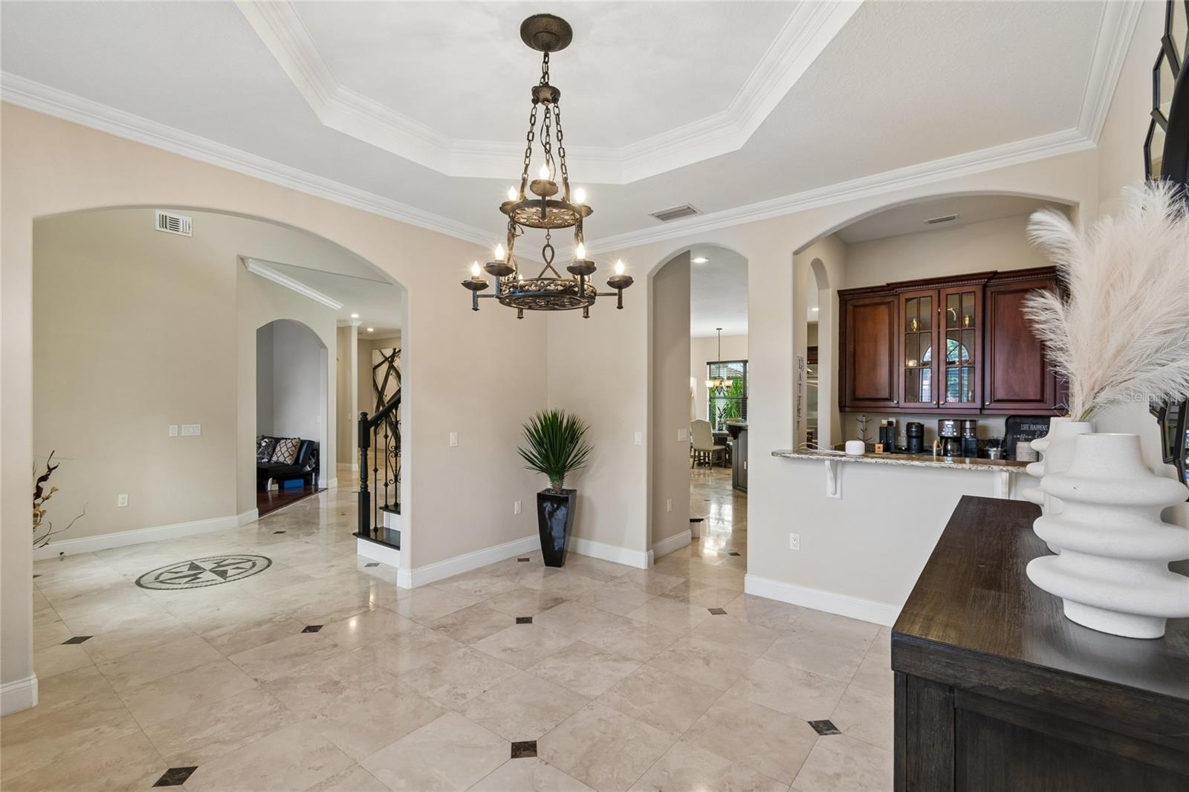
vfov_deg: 77.3
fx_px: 495
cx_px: 594
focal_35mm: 15
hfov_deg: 100.4
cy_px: 396
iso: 100
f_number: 7.1
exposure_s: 1/8
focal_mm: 10
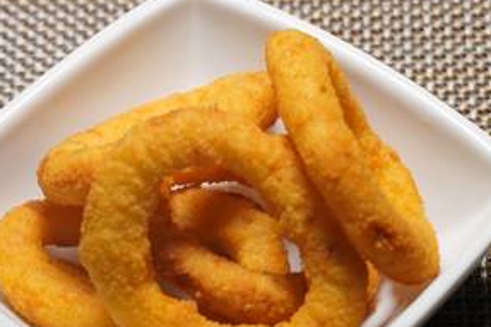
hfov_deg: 12.2
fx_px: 2306
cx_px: 204
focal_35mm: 169
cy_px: 298
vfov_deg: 8.1
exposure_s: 1/80
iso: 250
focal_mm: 49
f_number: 5
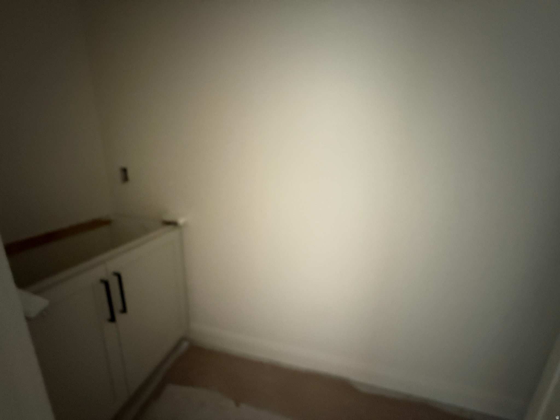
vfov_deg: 85.7
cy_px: 210
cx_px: 280
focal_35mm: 14
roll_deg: -1.5
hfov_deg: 102.1
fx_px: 226
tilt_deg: -14.8
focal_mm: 2.22
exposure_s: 1/43
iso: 1600
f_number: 2.2
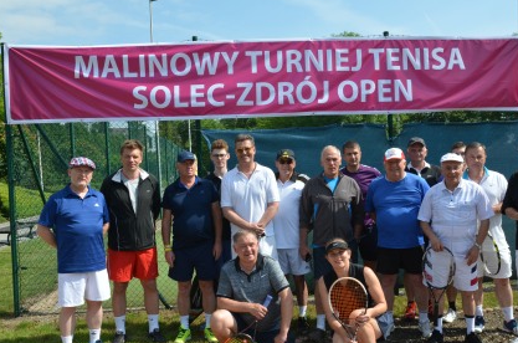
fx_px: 517
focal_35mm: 36
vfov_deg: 36.7
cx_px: 277
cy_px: 186
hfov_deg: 53.2
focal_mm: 20
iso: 500
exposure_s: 1/400
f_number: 10
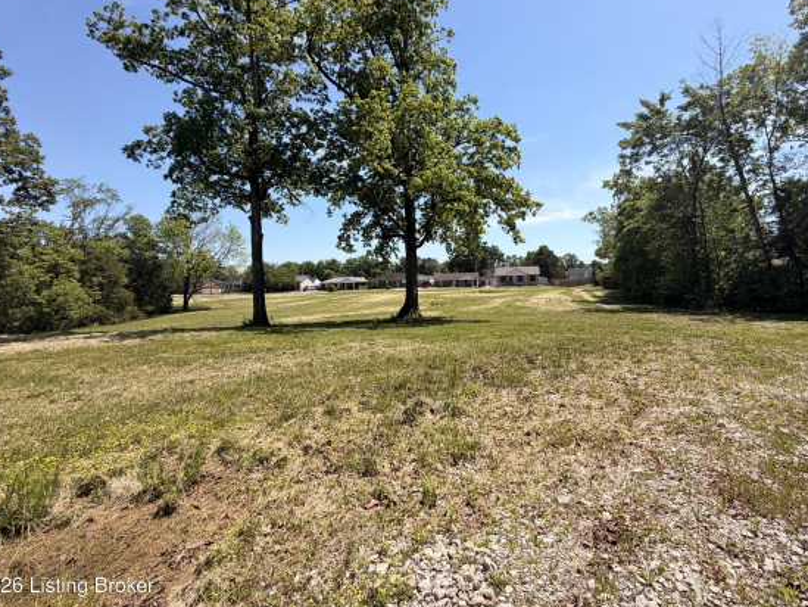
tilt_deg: +4.9
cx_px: 451
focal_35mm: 17
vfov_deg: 74.1
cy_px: 250
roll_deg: +2.1
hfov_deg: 90.6
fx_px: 397
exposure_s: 1/770
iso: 20
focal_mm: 2.22
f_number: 2.2
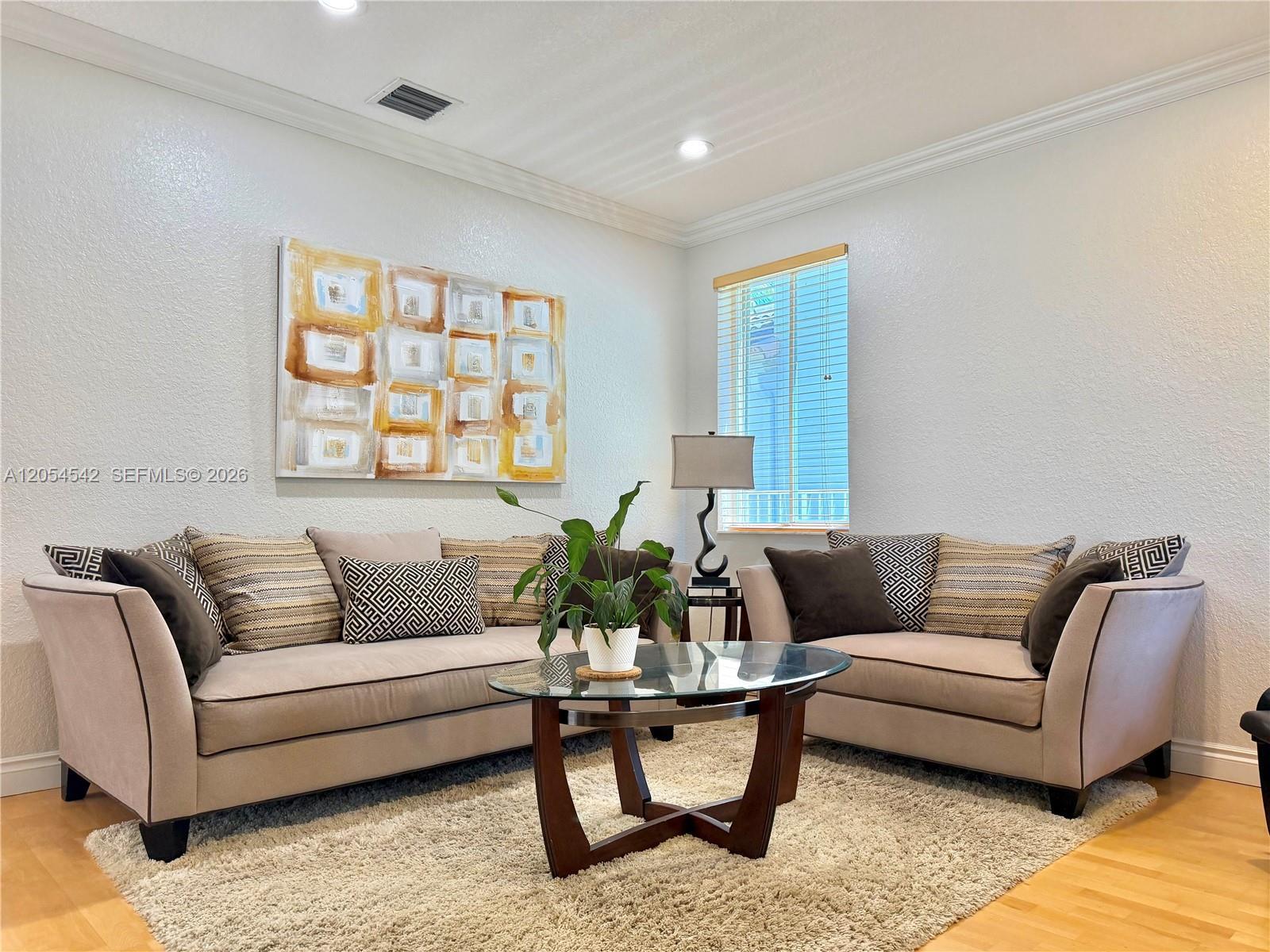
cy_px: 476
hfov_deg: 71.6
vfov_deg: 56.8
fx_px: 881
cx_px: 635
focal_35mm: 24
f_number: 1.78
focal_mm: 6.76
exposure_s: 1/188
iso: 200
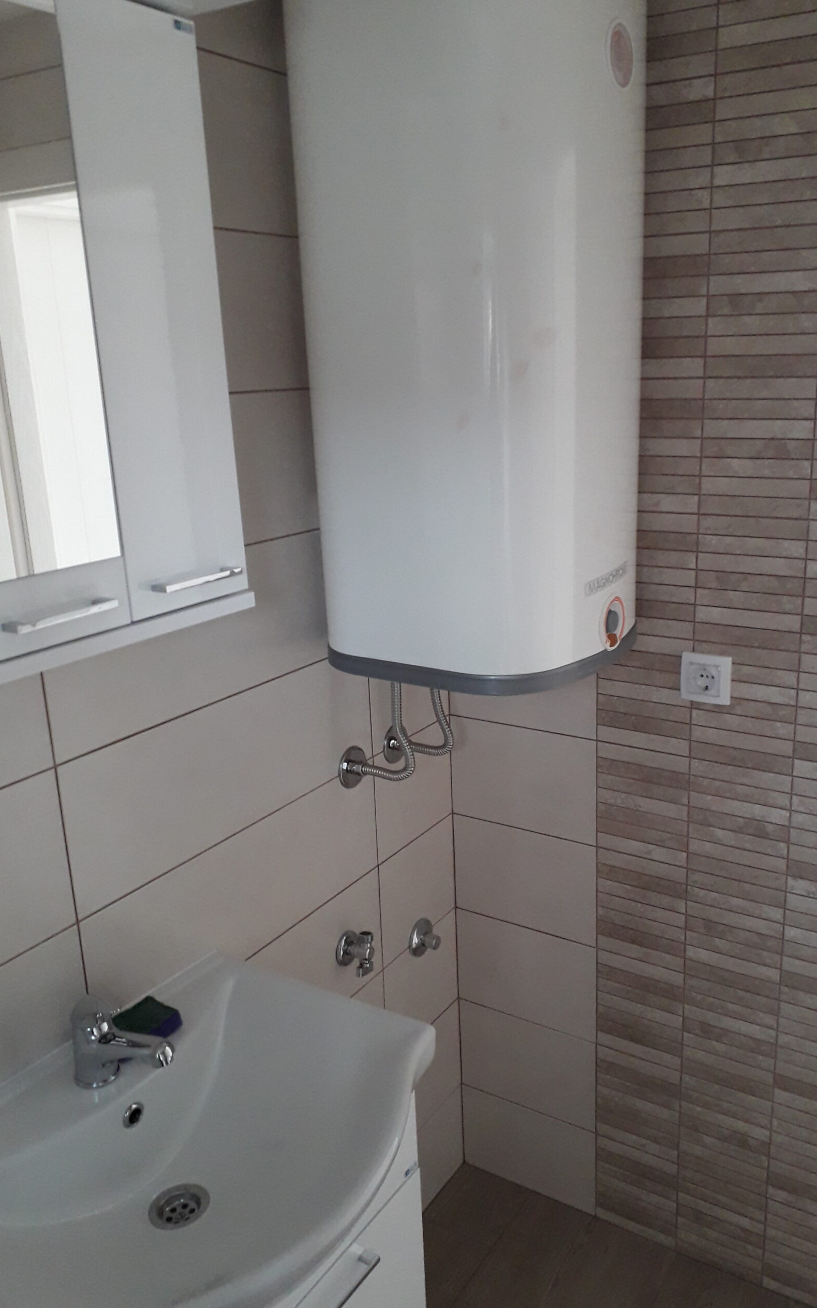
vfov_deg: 64.6
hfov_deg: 42.9
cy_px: 655
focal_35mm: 29
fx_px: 1033
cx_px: 494
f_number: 1.9
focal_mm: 3.6
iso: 200
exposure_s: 1/50
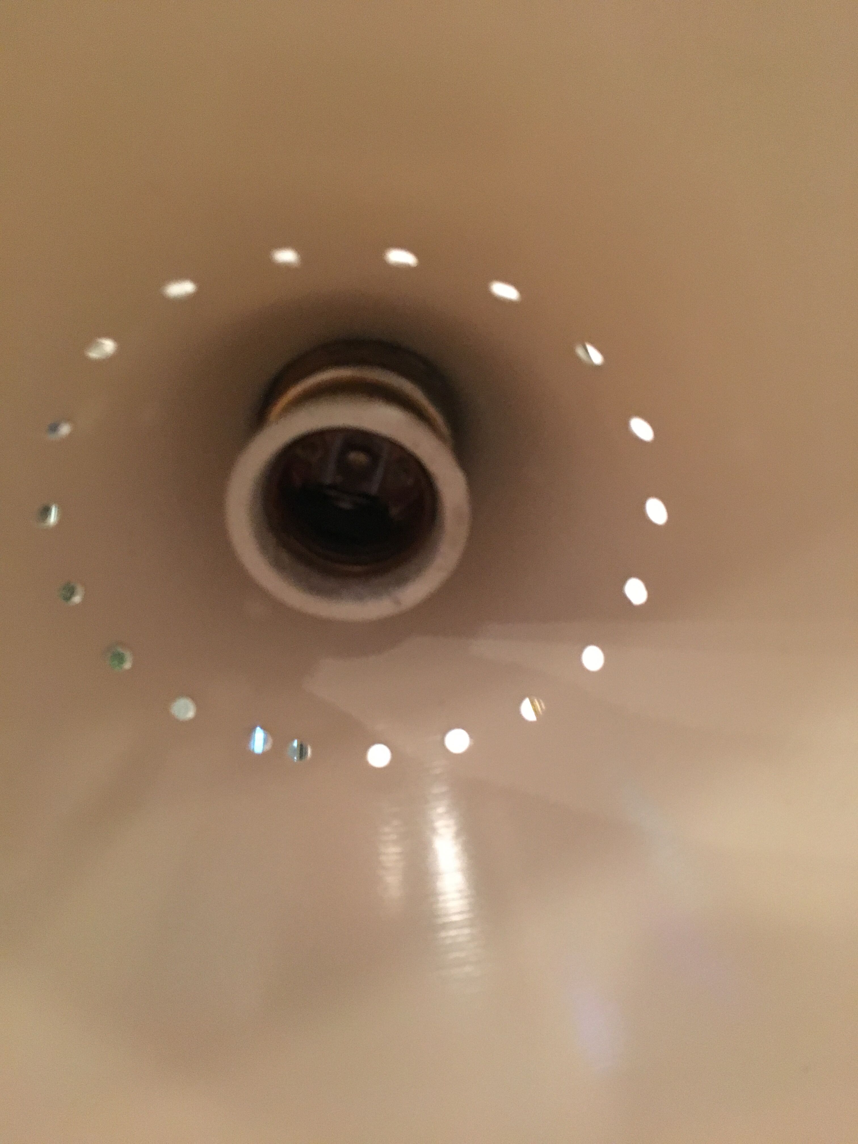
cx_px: 429
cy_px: 572
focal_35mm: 29
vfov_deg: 61.7
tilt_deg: +16.8
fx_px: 958
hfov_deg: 48.2
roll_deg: +1.5
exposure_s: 1/17
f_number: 2.2
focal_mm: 4.15
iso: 500
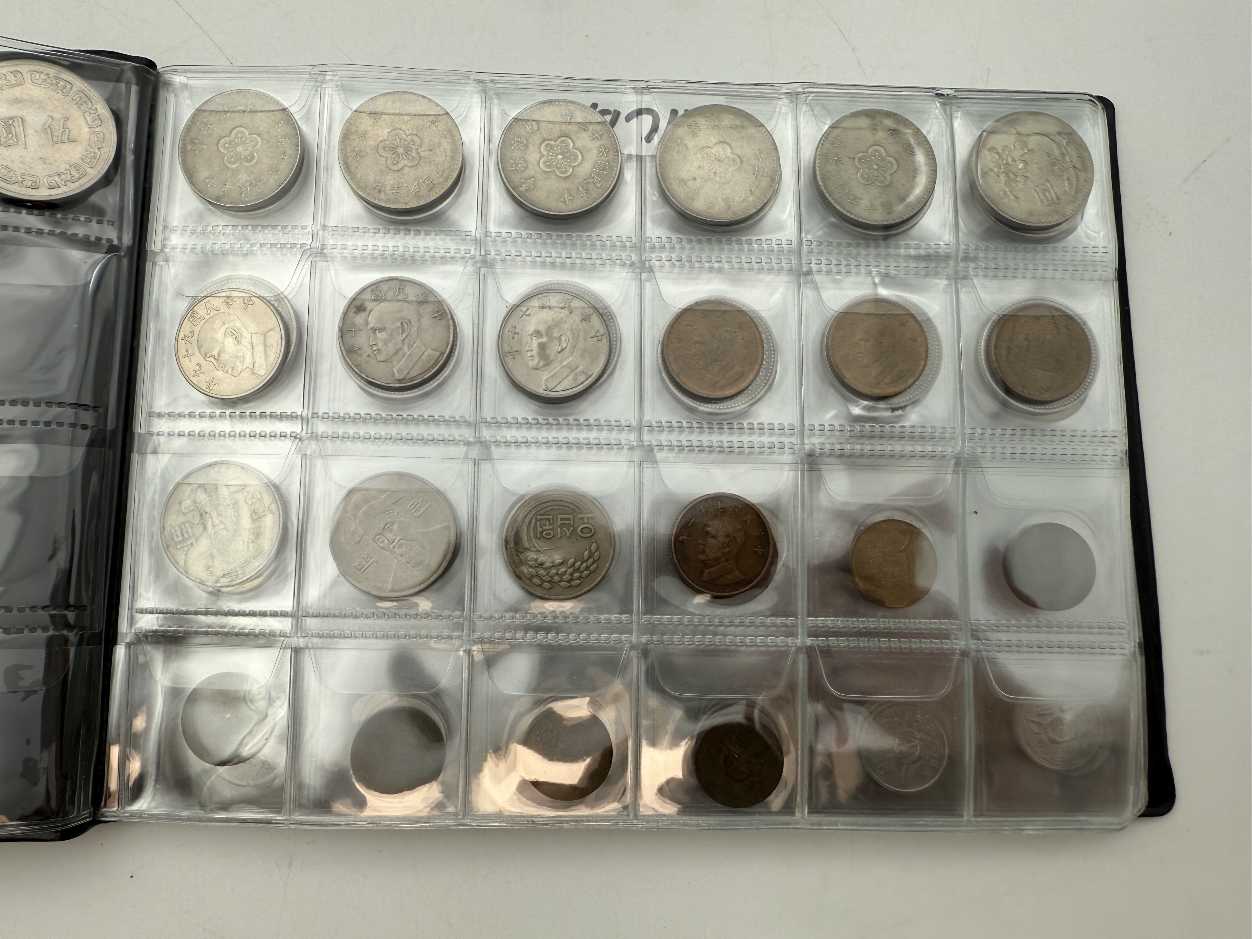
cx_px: 626
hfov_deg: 71.6
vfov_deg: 56.8
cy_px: 470
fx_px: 868
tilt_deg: -82.0
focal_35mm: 24
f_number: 2.2
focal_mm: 2.22
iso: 40
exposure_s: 1/289
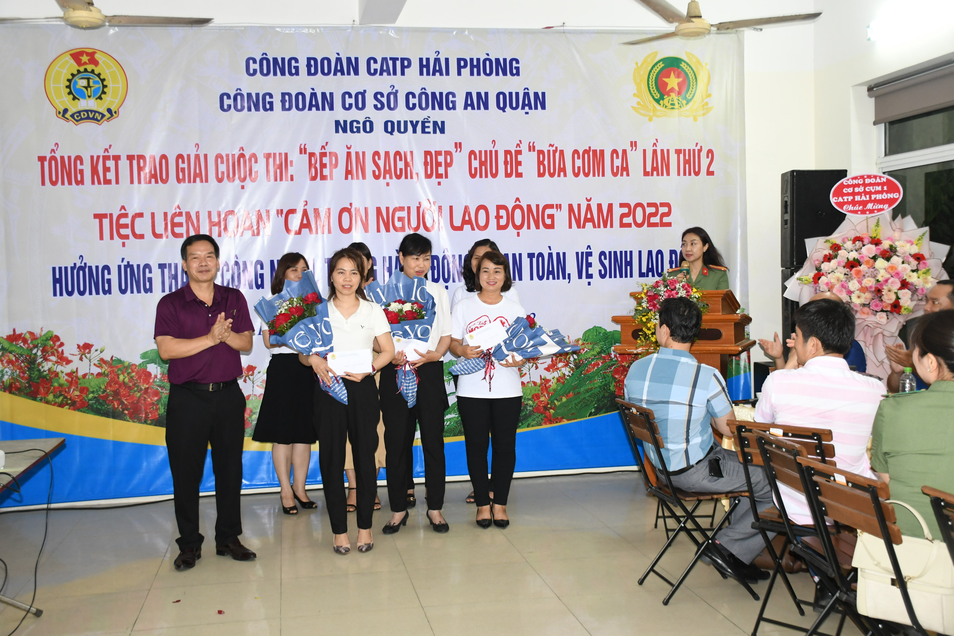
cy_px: 318
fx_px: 1073
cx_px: 477
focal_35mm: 40
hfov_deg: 47.9
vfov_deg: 33.0
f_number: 4
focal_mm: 27
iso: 1250
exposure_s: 1/200
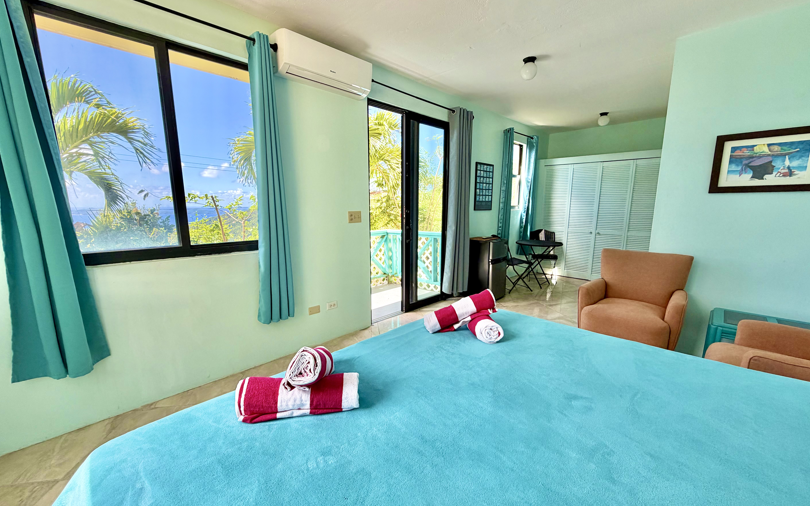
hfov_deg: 101.5
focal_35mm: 15
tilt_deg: -9.9
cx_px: 405
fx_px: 331
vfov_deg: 74.8
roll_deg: +1.0
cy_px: 262
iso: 50
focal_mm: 2.22
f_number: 2.2
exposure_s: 1/207
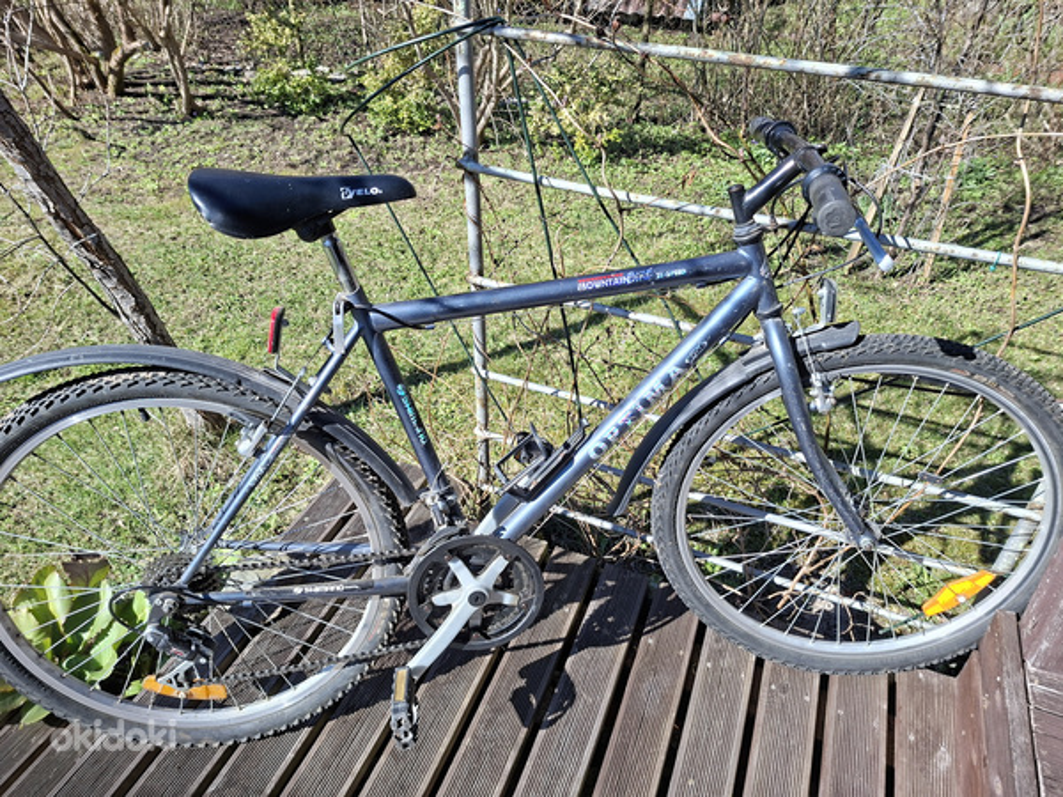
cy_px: 398
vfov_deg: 58.9
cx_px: 532
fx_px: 706
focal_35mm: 23
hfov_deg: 73.9
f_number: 1.8
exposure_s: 1/941
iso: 50
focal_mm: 5.54
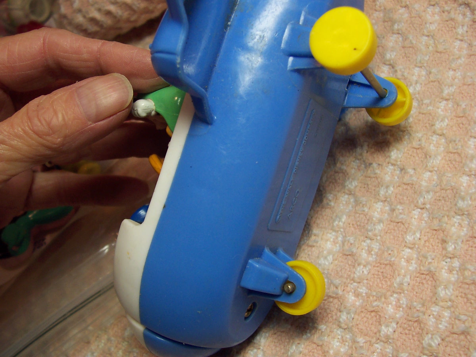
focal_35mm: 37
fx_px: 509
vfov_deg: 38.7
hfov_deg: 50.1
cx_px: 238
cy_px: 178
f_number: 2.8
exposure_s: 1/60
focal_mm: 5.6
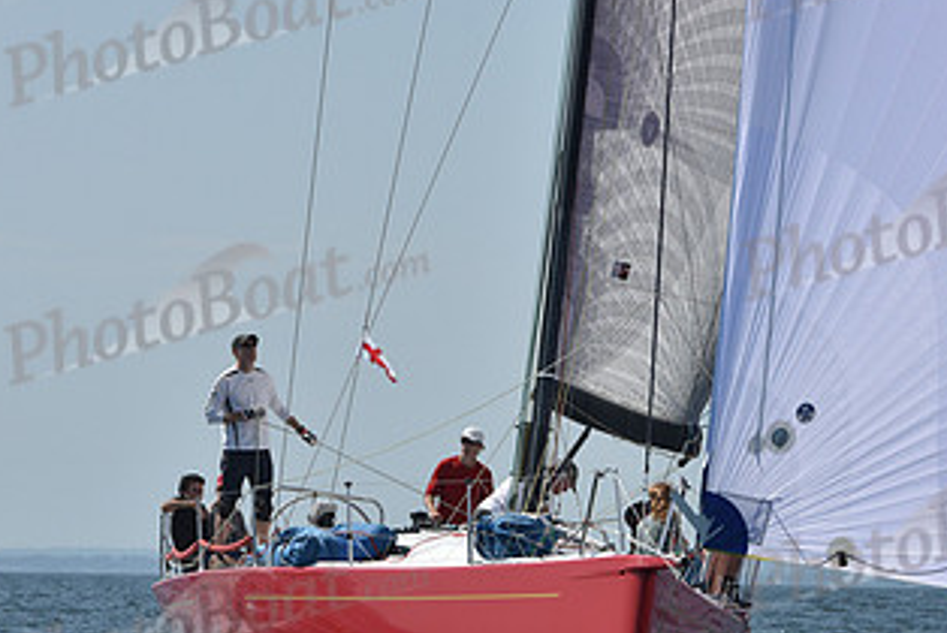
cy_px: 420
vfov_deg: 4.4
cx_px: 588
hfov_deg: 6.6
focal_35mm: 314
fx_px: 8267
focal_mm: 170
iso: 250
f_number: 9
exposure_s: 1/1250
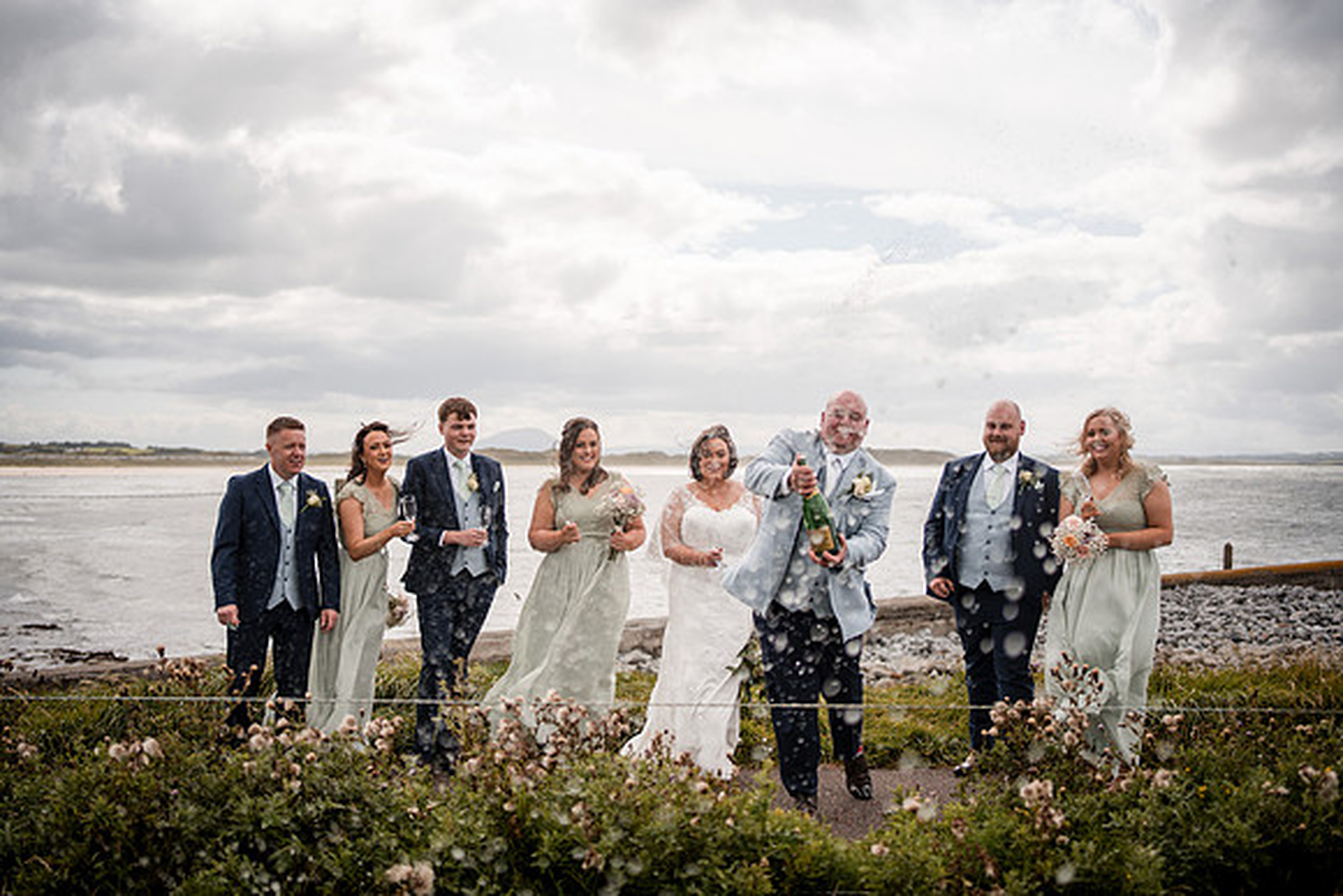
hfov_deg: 54.4
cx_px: 672
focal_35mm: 35
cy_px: 448
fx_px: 1306
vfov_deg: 37.9
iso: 100
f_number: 2.2
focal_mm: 35
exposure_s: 1/4000
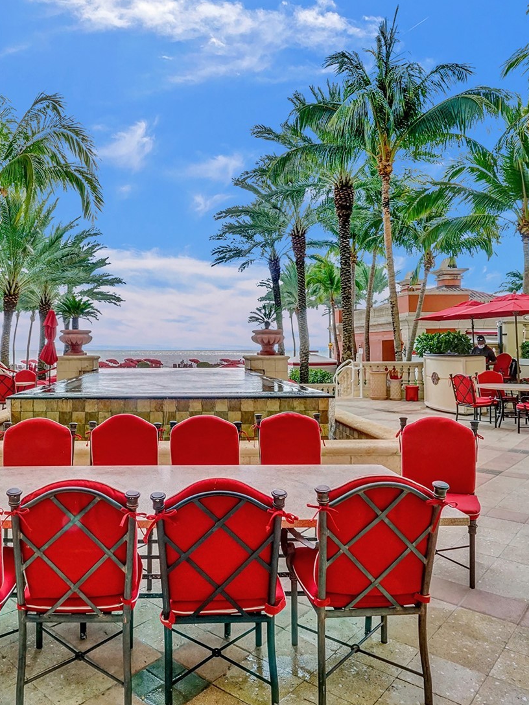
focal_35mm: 24
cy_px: 340
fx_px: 489
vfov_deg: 71.6
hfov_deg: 55.2
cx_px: 163
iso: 1250
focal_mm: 16
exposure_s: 1/500
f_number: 20
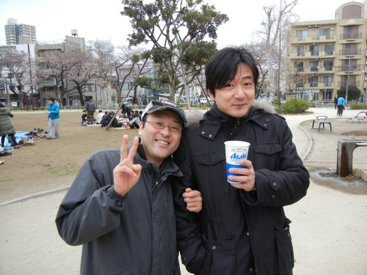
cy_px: 138
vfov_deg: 46.8
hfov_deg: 60.0
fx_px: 318
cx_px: 184
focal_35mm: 30
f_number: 3.5
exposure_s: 1/72.7
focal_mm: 5.4
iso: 160
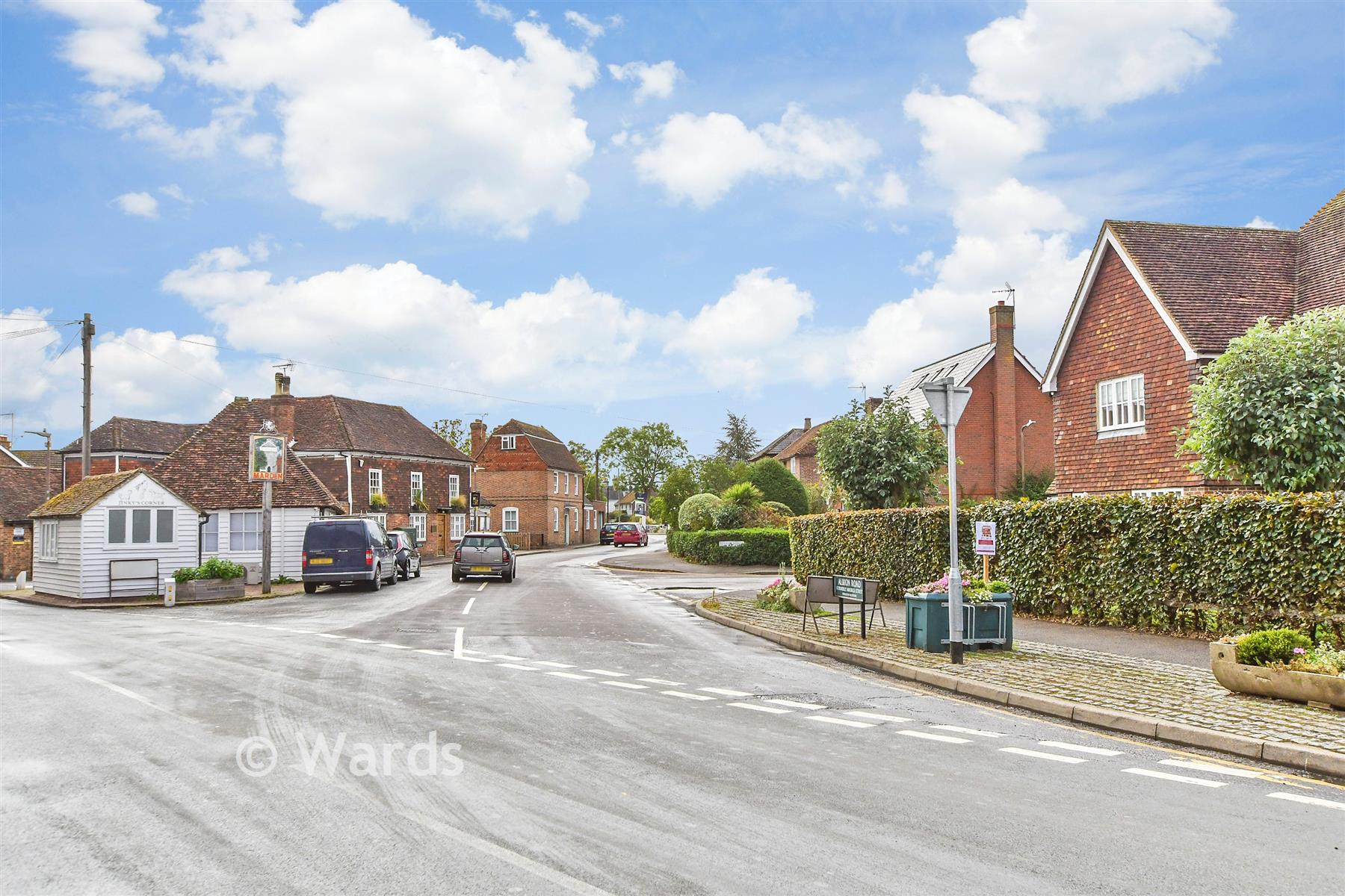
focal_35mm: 30
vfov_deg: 43.6
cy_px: 448
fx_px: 1121
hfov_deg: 61.9
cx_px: 672
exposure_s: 1/1000
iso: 320
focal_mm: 20
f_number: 8
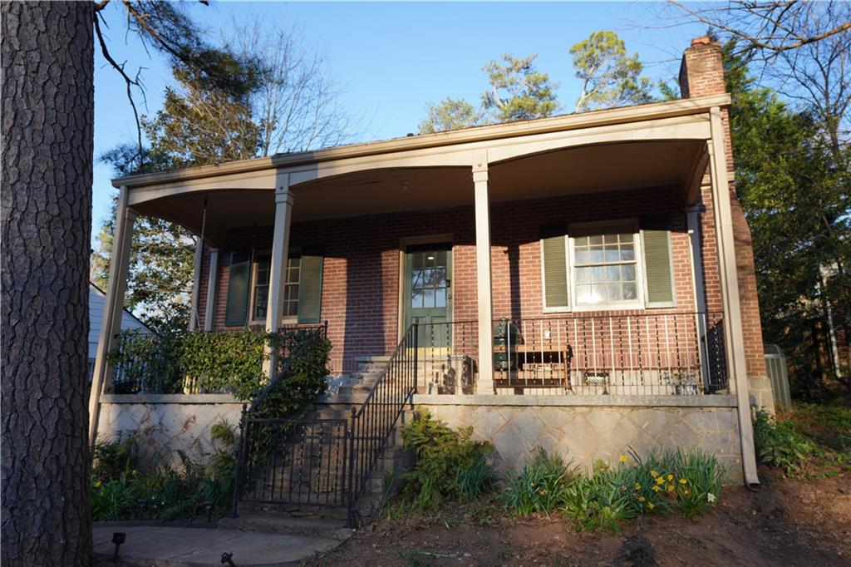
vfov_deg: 51.3
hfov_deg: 71.5
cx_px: 426
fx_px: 591
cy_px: 284
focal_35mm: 25
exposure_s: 1/125
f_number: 4.5
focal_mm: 25
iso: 100
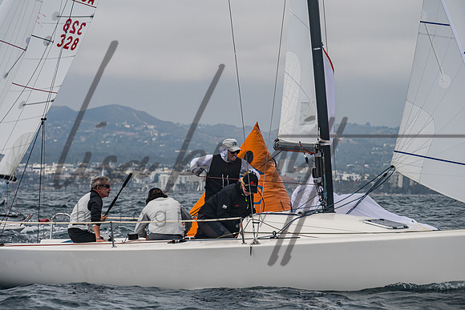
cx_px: 211
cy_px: 140
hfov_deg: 9.6
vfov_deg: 6.4
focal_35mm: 215
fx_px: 2780
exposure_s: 1/1000
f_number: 6.3
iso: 160
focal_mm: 165
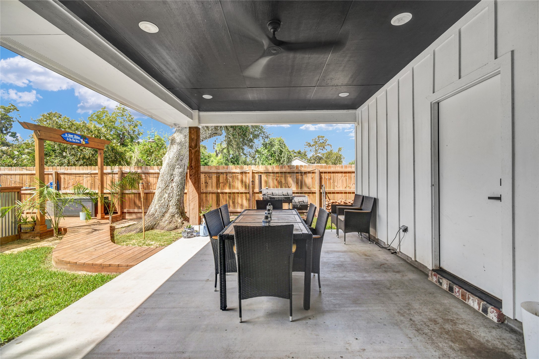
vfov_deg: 77.3
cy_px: 180
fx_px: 225
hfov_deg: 100.4
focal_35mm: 15
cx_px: 270
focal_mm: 10
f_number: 7.1
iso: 100
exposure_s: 1/125
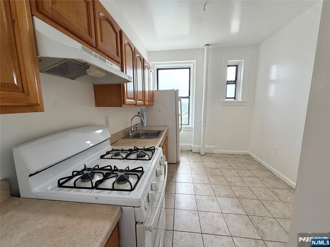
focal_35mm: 14
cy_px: 124
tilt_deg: -8.8
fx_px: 133
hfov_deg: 102.1
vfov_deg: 85.7
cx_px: 165
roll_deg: -0.3
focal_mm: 2.22
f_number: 2.2
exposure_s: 1/121
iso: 125
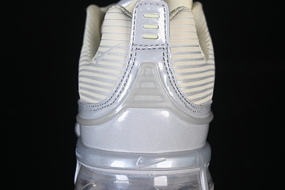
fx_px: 594
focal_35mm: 75
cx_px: 142
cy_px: 95
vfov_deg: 18.2
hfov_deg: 27.0
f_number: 7.1
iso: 160
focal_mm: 50
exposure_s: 1/80
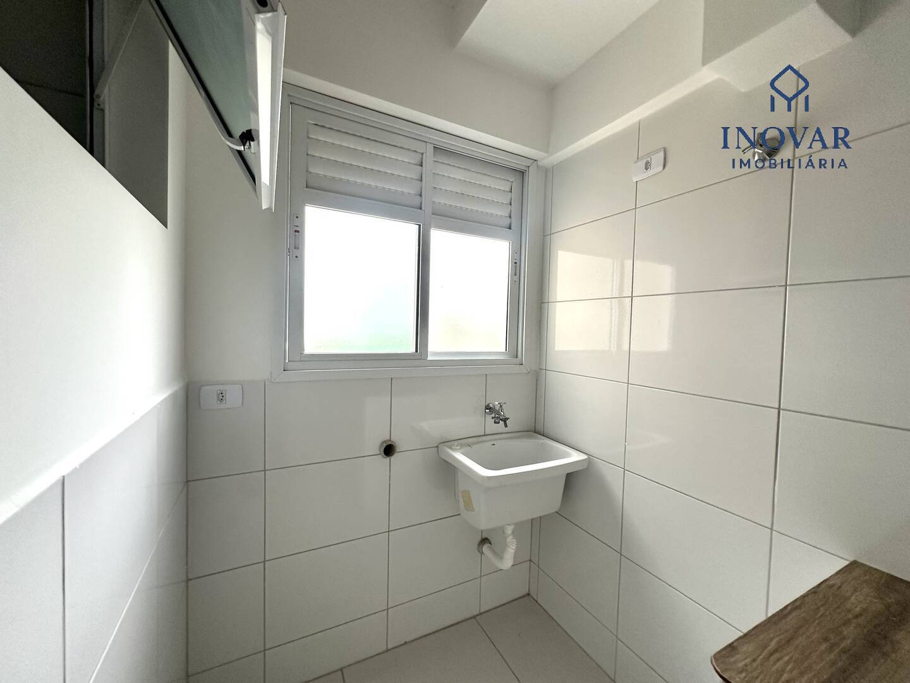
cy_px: 342
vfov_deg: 85.7
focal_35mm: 14
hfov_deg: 102.1
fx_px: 368
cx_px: 455
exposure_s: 1/99
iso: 125
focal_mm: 2.22
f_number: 2.2
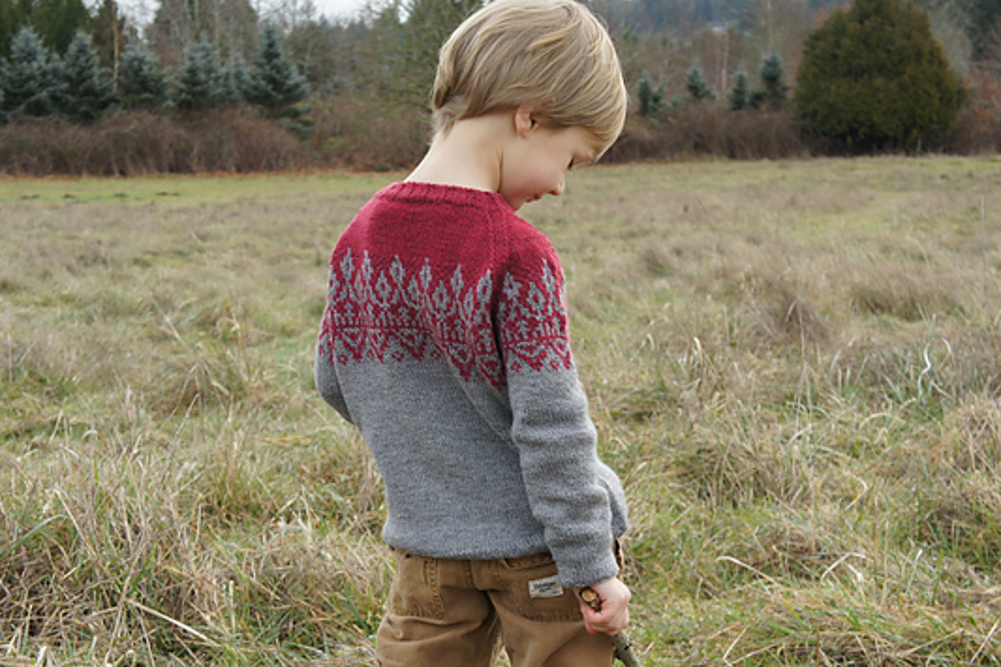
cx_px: 498
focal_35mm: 72
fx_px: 2001
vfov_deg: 18.9
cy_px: 302
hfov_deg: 28.1
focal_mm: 40
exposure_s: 1/200
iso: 200
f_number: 7.1
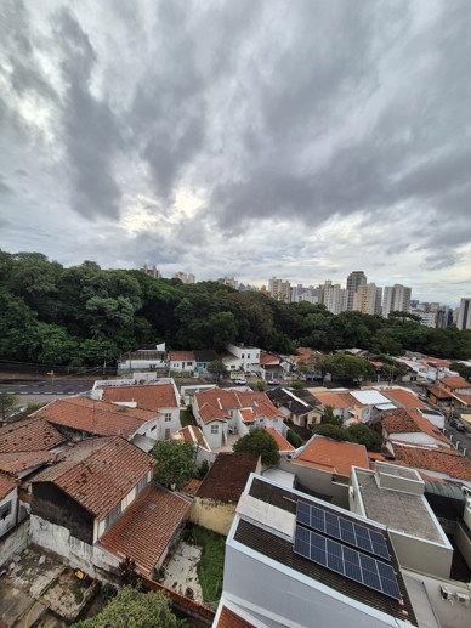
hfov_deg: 89.9
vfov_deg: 106.2
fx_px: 236
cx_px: 236
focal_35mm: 13
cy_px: 314
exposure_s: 1/437
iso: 50
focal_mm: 2.2
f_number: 2.2
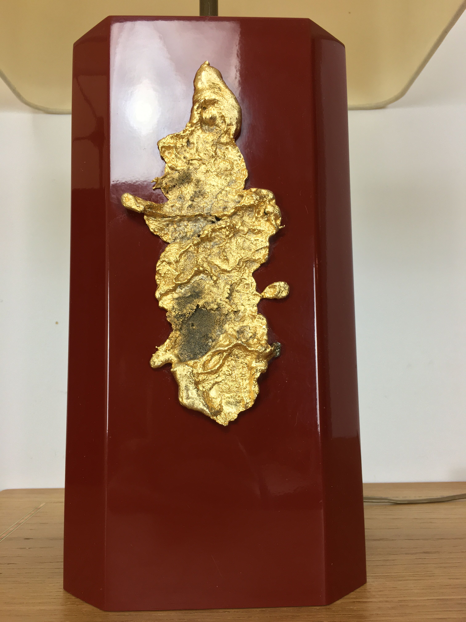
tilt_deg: +5.1
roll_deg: +0.7
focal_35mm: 29
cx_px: 233
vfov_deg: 61.7
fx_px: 521
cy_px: 311
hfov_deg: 48.2
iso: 64
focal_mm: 4.15
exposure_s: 1/33
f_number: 2.2
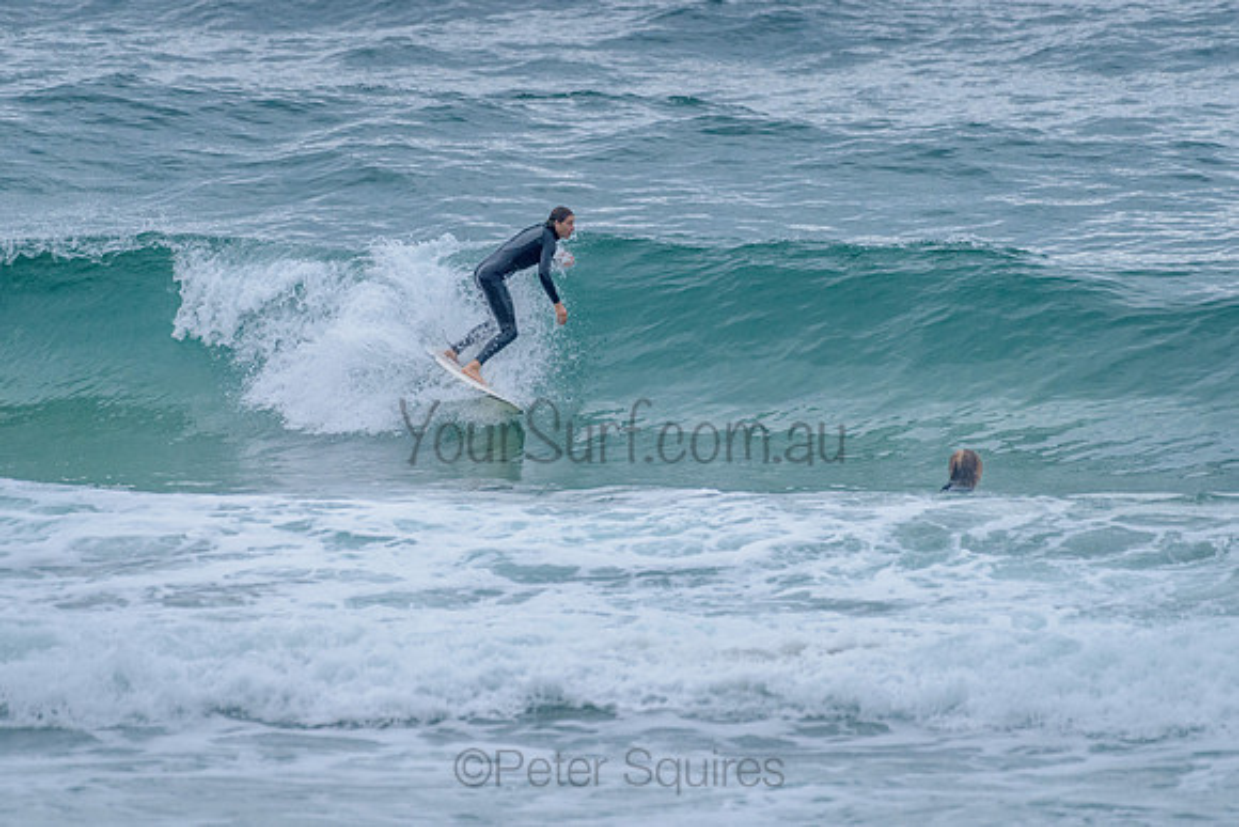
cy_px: 321
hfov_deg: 3.4
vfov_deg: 2.2
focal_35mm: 613
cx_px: 621
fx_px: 21094
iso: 1800
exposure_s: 1/2000
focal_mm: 500
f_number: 5.6
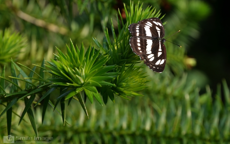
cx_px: 115
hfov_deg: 16.0
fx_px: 818
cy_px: 69
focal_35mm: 131
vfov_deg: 10.0
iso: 100
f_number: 8
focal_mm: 85
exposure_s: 1/200
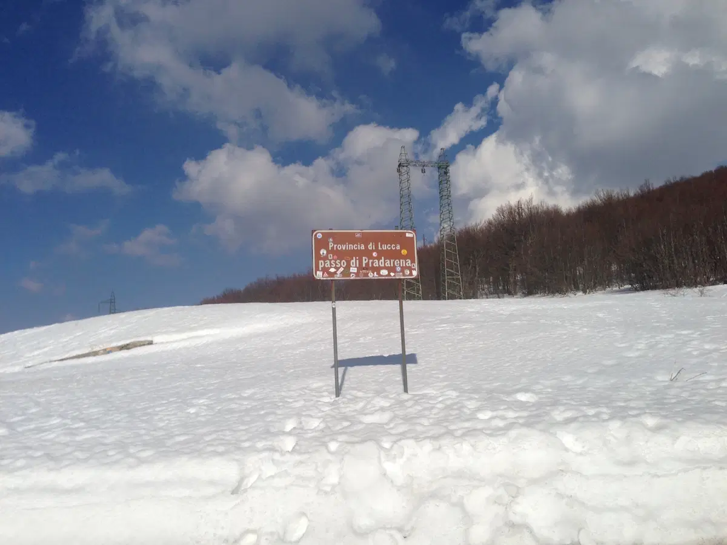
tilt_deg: +10.2
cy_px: 272
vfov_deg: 42.9
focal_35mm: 33
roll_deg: +1.1
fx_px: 693
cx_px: 364
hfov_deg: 55.4
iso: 50
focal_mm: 4.12
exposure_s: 1/4926
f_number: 2.4
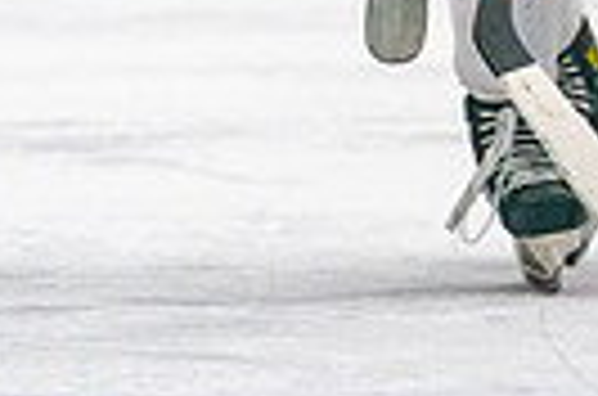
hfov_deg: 1.8
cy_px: -349
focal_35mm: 1127
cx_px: 864
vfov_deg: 1.2
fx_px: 18676
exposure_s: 1/1250
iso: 3200
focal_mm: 200
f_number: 2.8
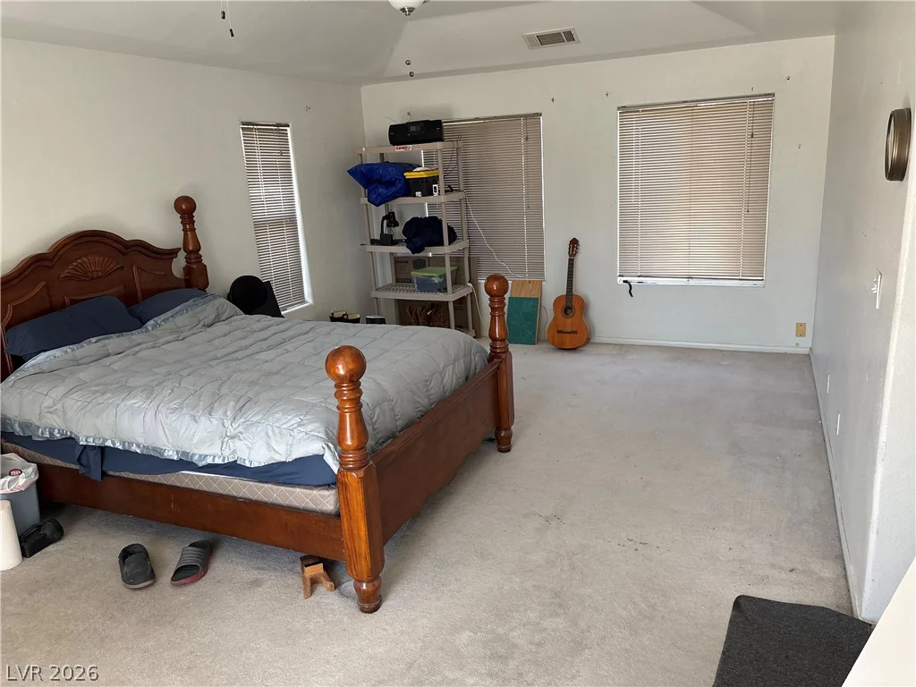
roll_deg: +3.5
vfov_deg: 53.1
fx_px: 688
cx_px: 458
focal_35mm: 26
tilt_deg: -14.4
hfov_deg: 67.3
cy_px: 344
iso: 125
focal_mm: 5.96
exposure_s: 1/63
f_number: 1.6
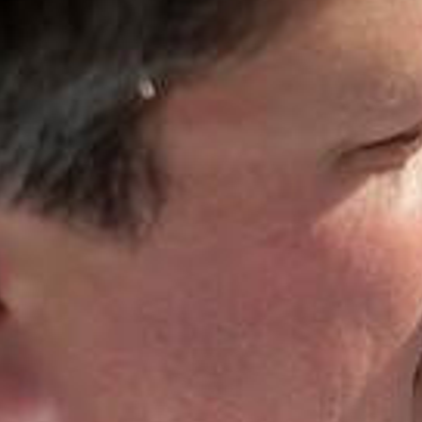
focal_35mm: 722
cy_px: 251
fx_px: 9958
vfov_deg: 2.4
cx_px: 621
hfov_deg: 2.4
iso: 50
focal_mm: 200
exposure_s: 1/400
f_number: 4
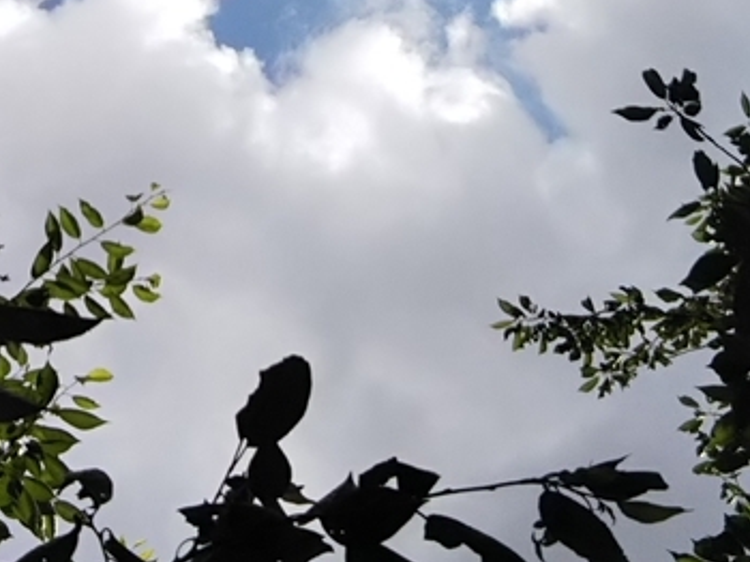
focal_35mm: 103
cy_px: -154
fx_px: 2230
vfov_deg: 13.8
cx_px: 201
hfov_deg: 19.0
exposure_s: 1/1983
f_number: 2.2
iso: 20
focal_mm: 4
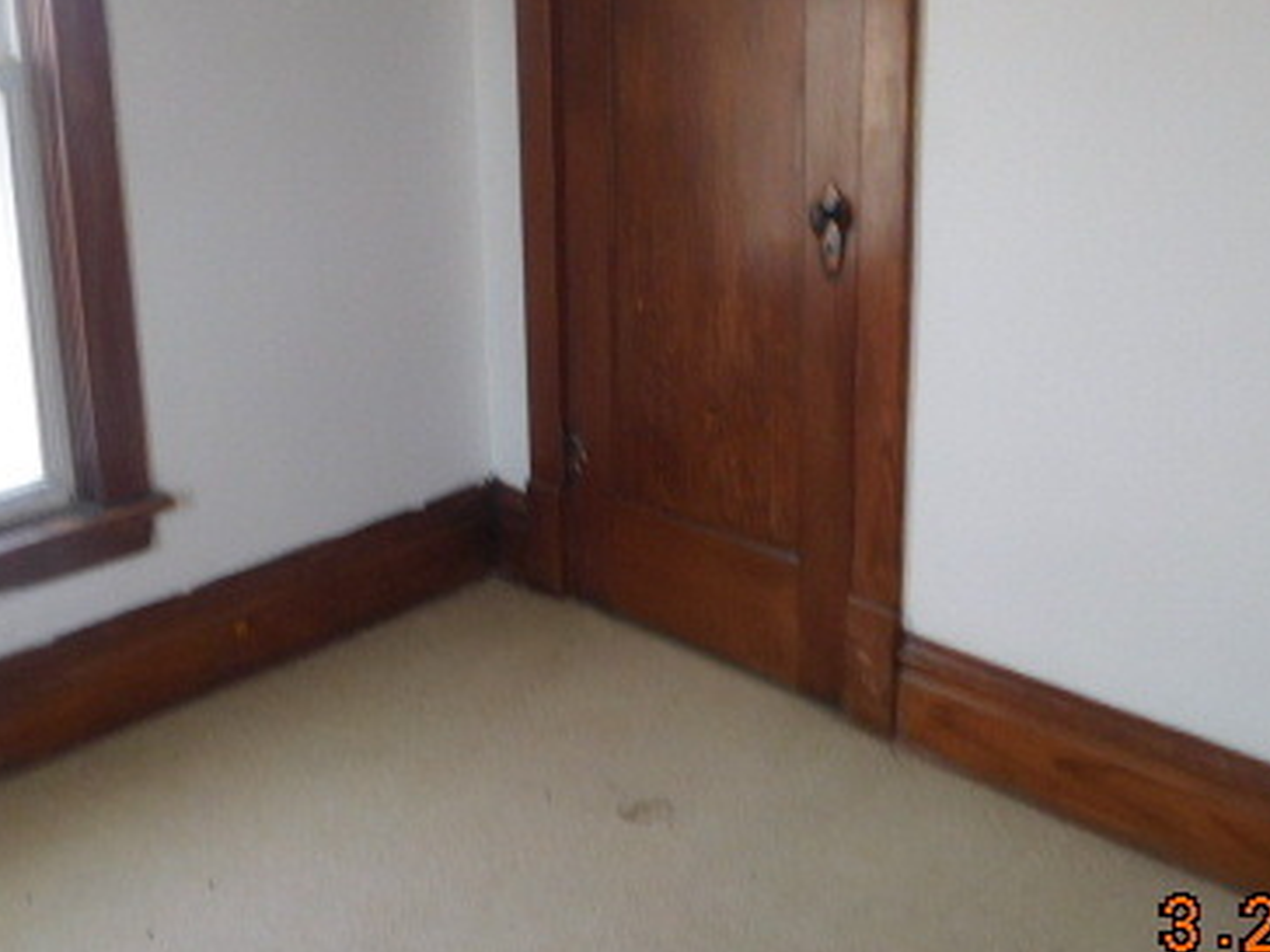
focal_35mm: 44
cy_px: 265
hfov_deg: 42.8
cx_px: 537
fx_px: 1614
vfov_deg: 32.4
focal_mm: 4.5
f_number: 3.4
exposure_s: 1/30
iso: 125
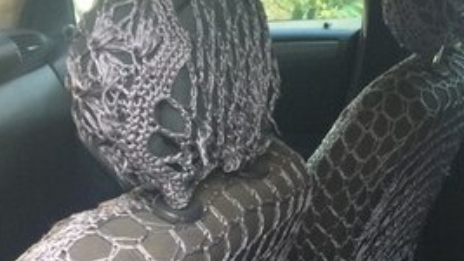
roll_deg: +1.7
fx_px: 959
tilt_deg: -32.7
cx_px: 436
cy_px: 427
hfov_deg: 26.1
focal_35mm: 78
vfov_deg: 14.2
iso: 50
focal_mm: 4.15
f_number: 2.2
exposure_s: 1/33
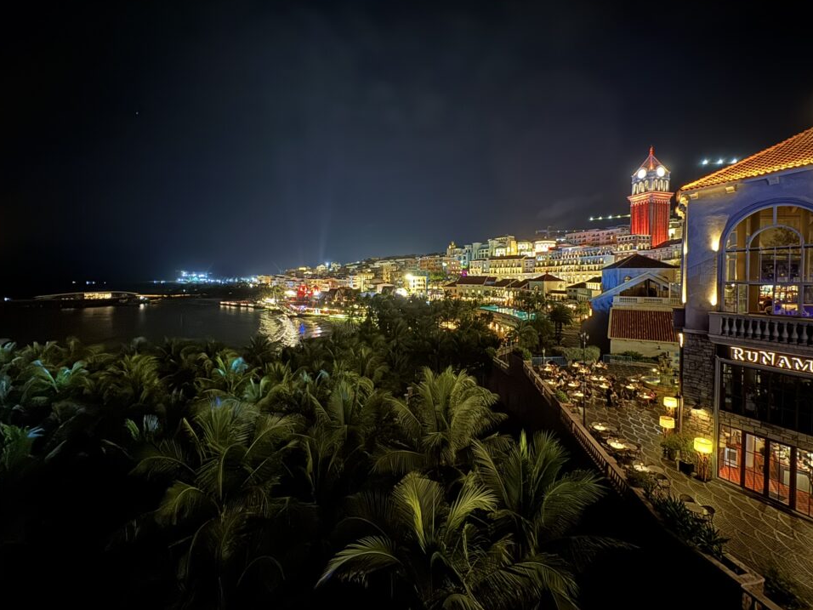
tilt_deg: -1.5
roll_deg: -0.2
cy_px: 288
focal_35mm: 15
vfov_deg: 81.7
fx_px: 352
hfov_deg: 98.1
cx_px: 426
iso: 1600
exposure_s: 1/8
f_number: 2.2
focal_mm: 2.22
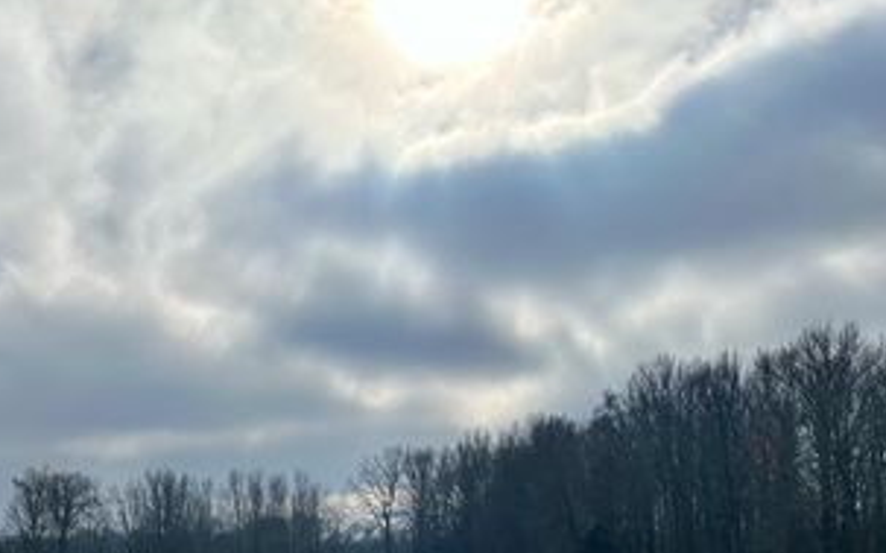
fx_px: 1014
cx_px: 216
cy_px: 516
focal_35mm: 42
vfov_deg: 29.0
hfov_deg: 45.5
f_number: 1.78
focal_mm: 6.86
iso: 80
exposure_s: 1/18519
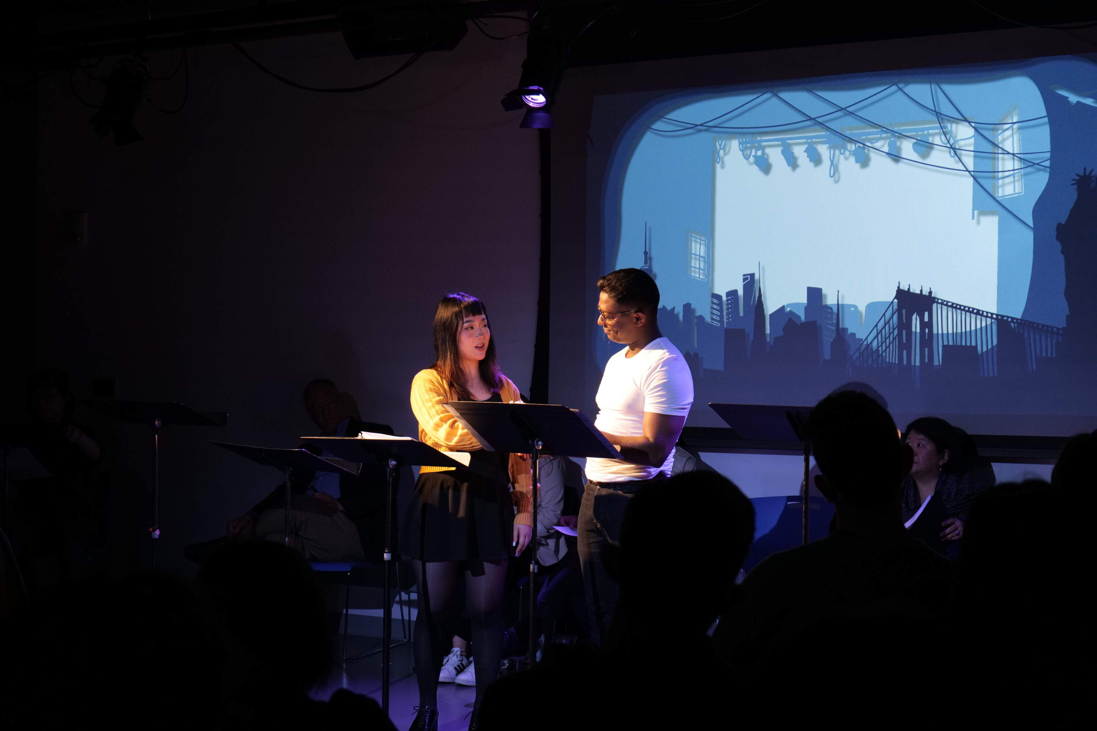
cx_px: 548
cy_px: 366
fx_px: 1828
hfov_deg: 33.4
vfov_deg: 22.6
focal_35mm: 60
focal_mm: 60
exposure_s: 1/60
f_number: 5.6
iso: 2000
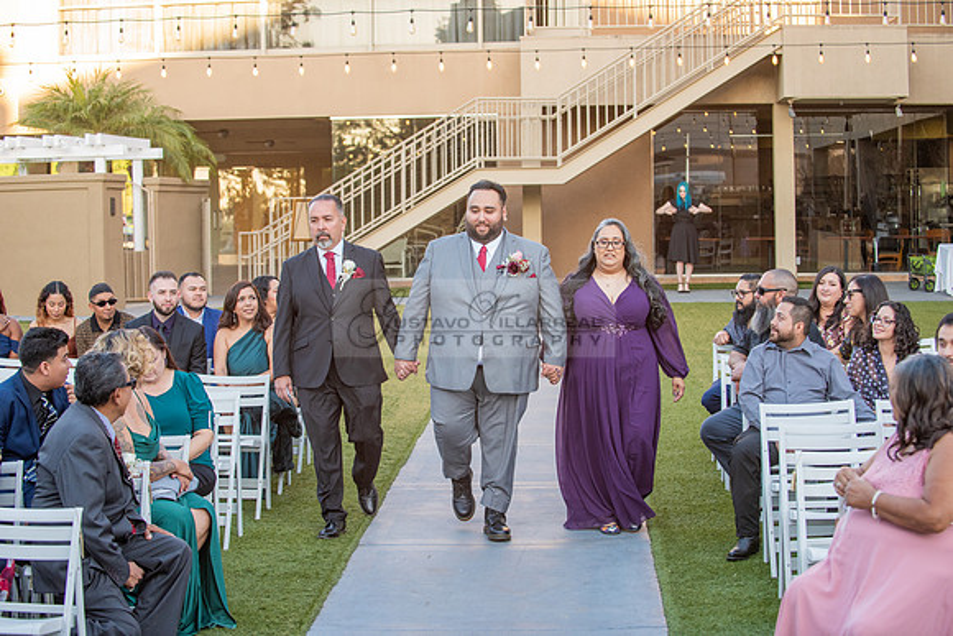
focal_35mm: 70
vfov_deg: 19.5
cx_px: 476
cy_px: 318
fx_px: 1853
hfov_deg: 28.8
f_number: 4
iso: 800
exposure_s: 1/320
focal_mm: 70
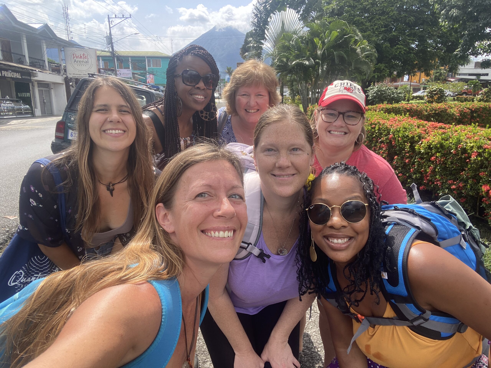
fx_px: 326
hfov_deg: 73.9
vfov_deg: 58.9
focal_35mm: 23
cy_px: 184
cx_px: 246
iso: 25
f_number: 2.2
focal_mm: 2.71
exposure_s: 1/433
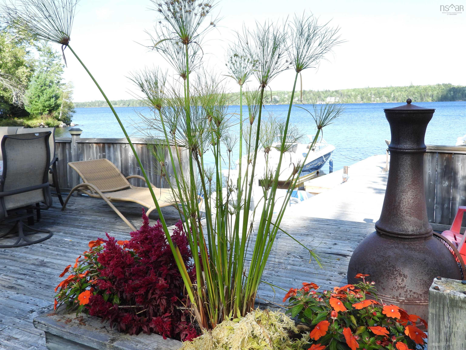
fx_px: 431
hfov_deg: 56.8
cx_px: 233
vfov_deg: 44.2
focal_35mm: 32
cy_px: 175
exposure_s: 1/400
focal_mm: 5.8
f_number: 3.2
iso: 100
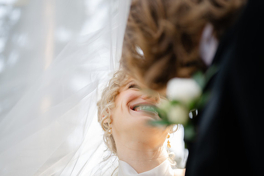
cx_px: 132
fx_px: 367
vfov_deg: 27.0
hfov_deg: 39.6
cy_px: 88
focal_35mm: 50
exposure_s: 1/320
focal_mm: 50
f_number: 1.8
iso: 64
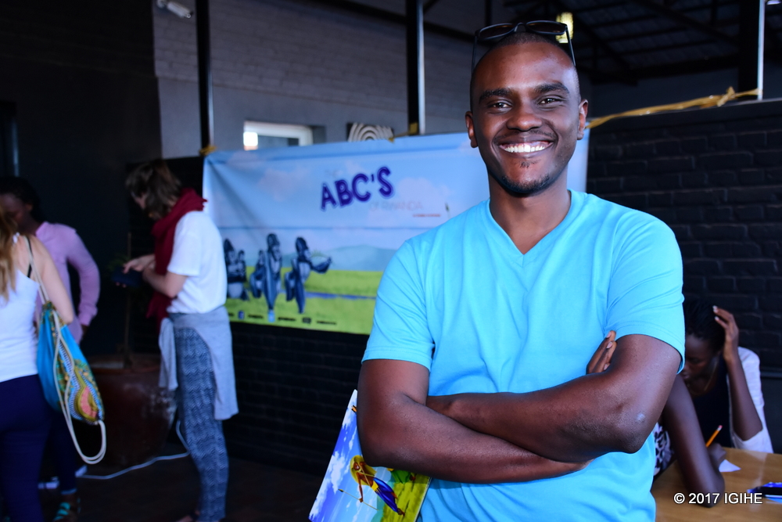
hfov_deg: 47.9
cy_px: 261
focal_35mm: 40
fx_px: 880
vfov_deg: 33.0
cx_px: 391
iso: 800
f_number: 4
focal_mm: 27
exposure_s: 1/200
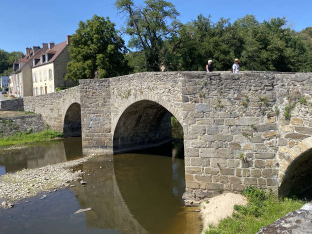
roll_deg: +2.2
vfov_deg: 46.8
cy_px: 112
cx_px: 148
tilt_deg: -4.5
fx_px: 270
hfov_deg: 59.9
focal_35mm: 30
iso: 32
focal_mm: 4.25
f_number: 1.8
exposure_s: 1/2028
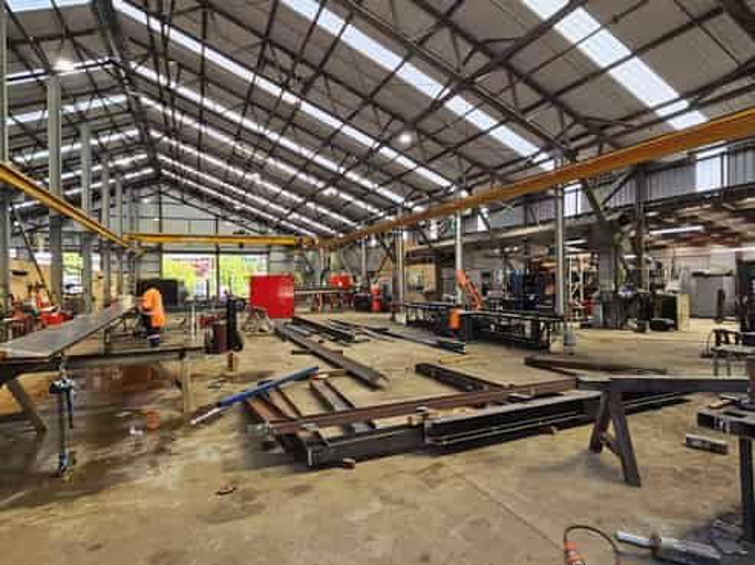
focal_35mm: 13
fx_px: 283
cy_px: 282
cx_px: 378
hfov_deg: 106.2
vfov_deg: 89.8
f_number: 2.2
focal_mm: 2.2
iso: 50
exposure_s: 1/126
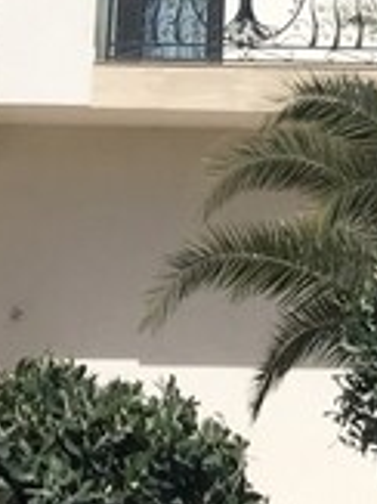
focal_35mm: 176
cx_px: 423
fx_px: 2559
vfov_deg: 9.7
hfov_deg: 8.4
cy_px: -770
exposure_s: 1/4167
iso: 20
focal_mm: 3.99
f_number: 1.8
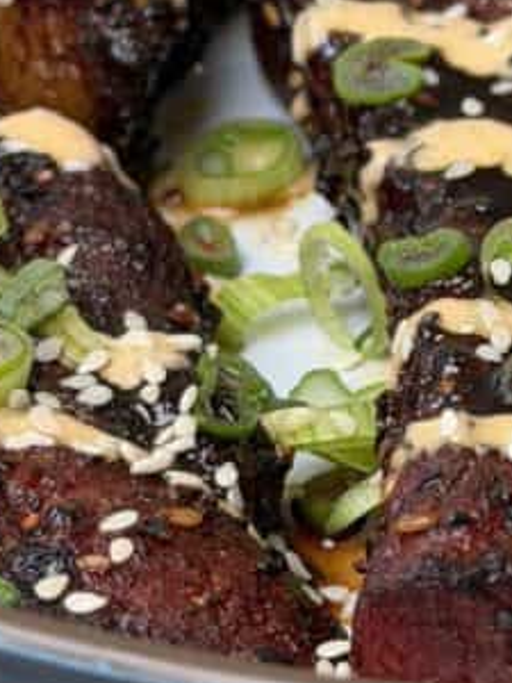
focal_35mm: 164
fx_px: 3234
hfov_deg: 8.8
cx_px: 803
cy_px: -48
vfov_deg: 11.9
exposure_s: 1/120
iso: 64
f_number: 1.78
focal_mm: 6.76
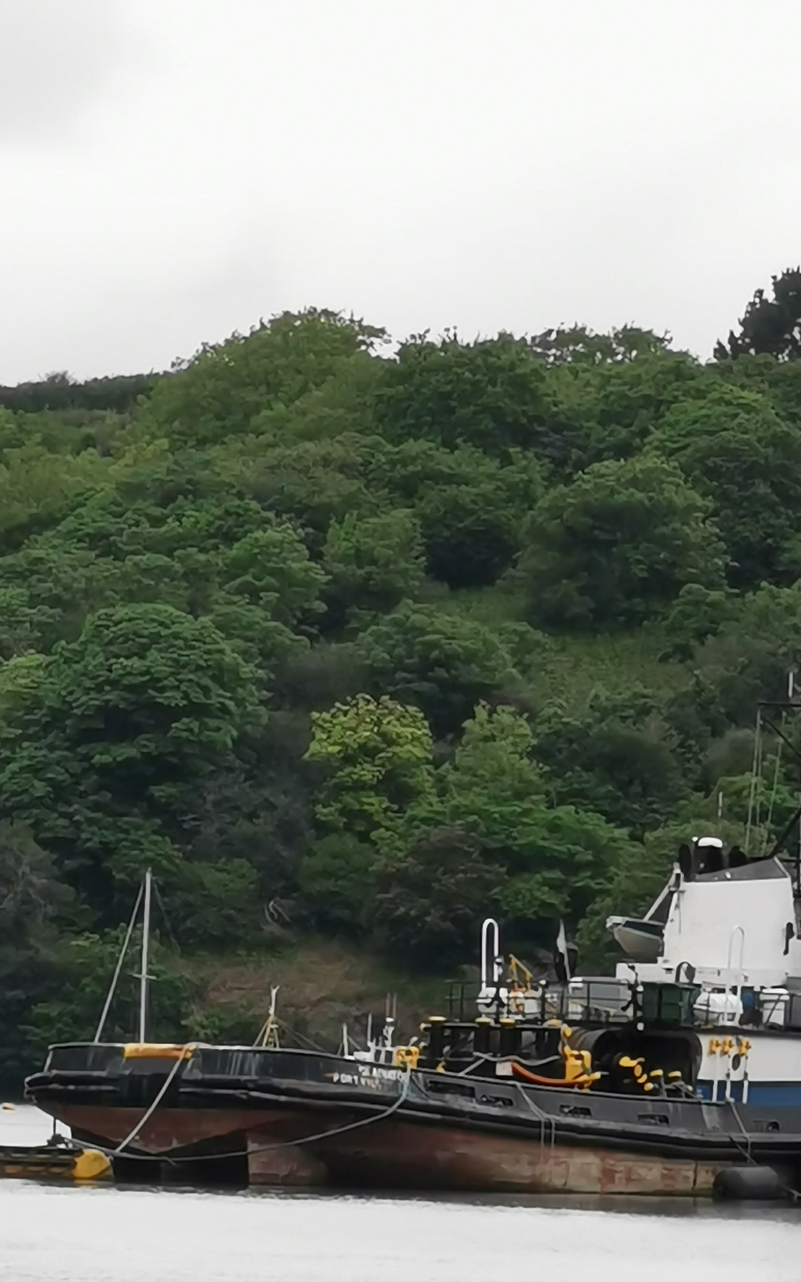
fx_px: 14984
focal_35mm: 429
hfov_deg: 3.1
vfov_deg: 4.9
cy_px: 713
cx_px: 627
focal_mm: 14.46
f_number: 3.4
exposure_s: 1/417
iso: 50
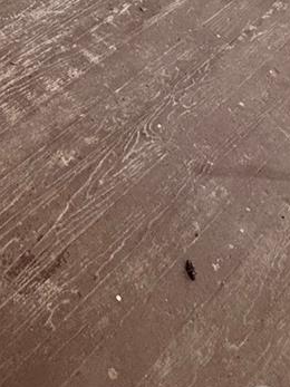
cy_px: -394
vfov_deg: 18.8
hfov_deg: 21.3
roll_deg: +0.2
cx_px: -90
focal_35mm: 62
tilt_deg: -7.8
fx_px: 693
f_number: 2.2
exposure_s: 1/99
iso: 125
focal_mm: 2.22
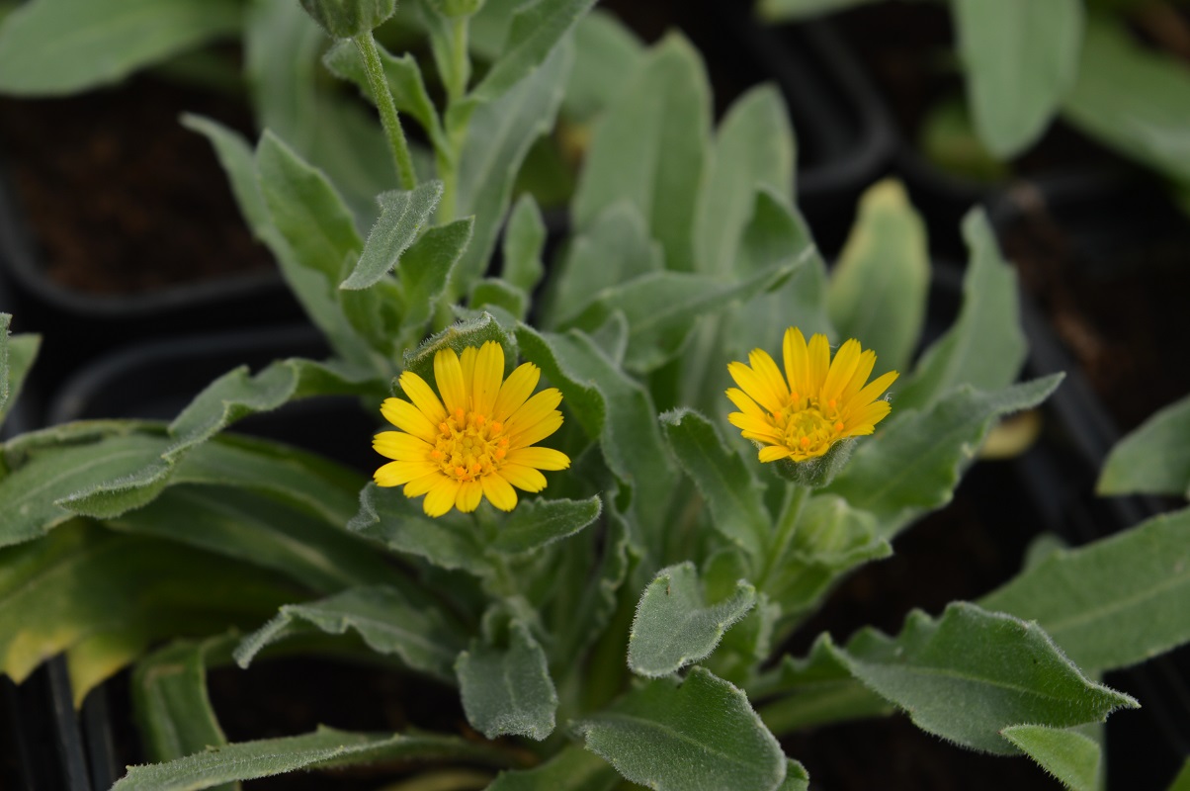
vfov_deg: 18.1
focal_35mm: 75
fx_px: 2476
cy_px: 396
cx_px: 595
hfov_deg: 27.0
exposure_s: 1/125
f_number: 8
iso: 140
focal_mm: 50
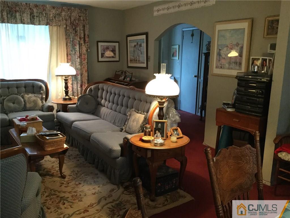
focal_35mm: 31
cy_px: 109
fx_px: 260
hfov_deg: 58.4
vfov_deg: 45.4
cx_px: 145
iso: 200
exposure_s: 1/30
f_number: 2.4
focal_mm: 3.3
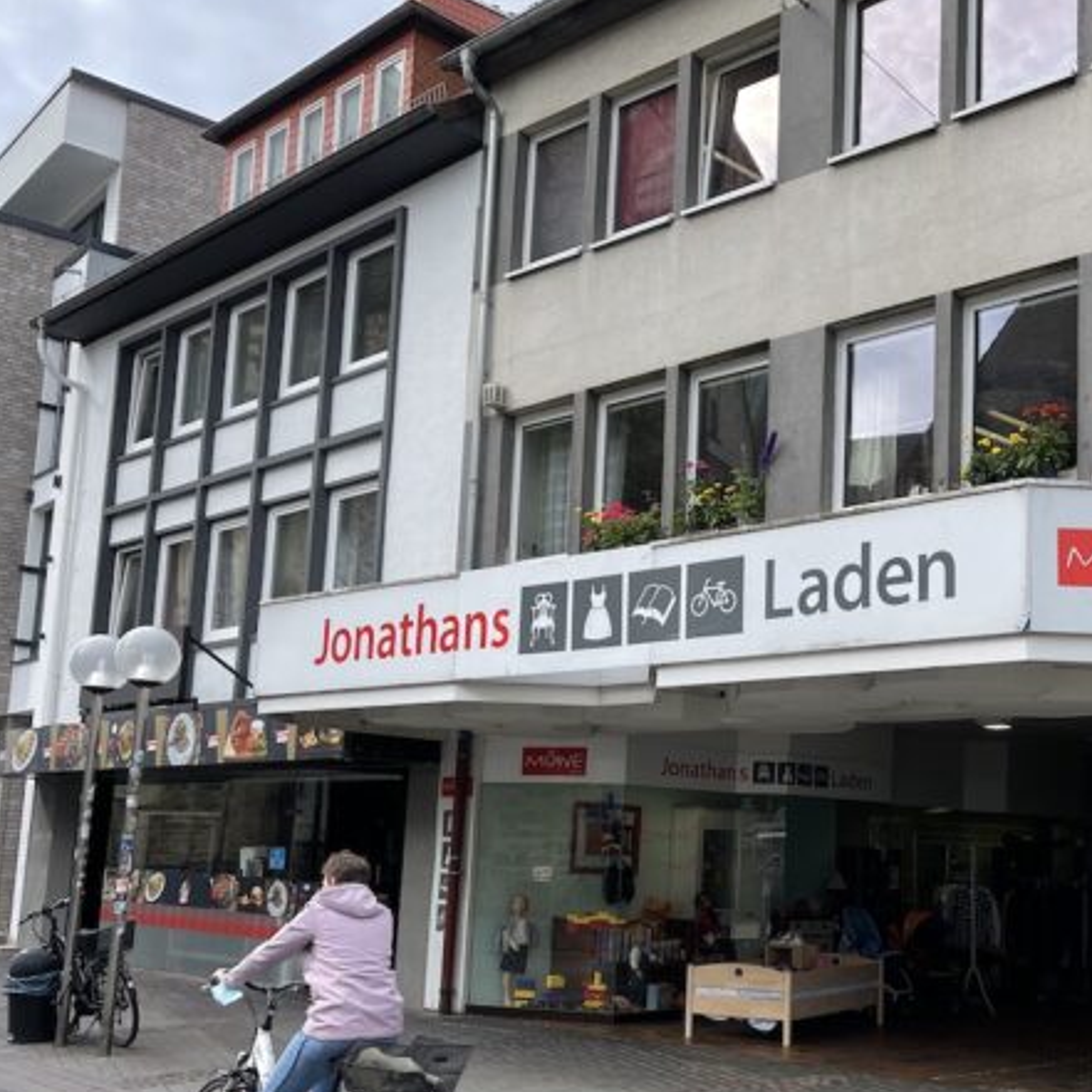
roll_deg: -1.7
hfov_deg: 41.0
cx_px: 780
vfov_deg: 41.7
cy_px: 651
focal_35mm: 40
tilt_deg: +8.1
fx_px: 1428
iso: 32
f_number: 1.6
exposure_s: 1/1403
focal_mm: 5.1
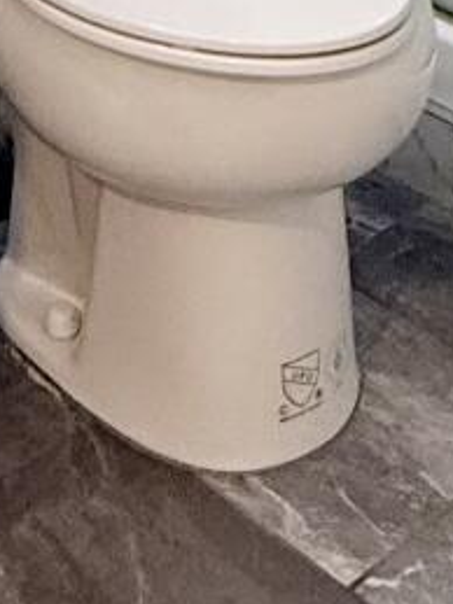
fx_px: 1886
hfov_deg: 13.7
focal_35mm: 108
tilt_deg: -6.9
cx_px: 182
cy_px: -679
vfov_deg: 14.4
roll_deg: +0.0
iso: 250
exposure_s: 1/120
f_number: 2.2
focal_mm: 2.22
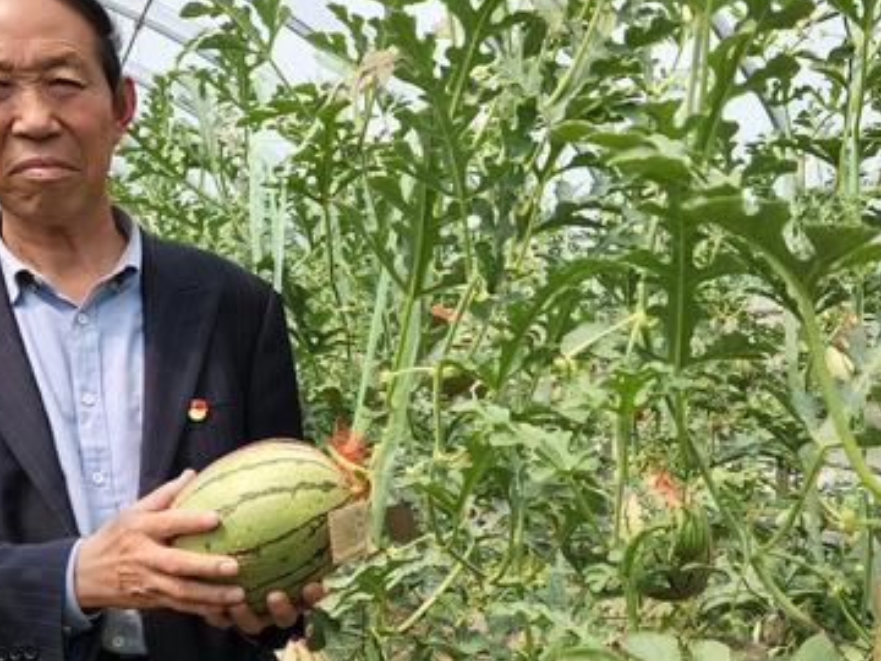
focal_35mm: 46
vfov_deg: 31.2
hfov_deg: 41.2
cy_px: 465
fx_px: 1171
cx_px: 492
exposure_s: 1/927
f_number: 1.8
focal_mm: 5.4
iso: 20
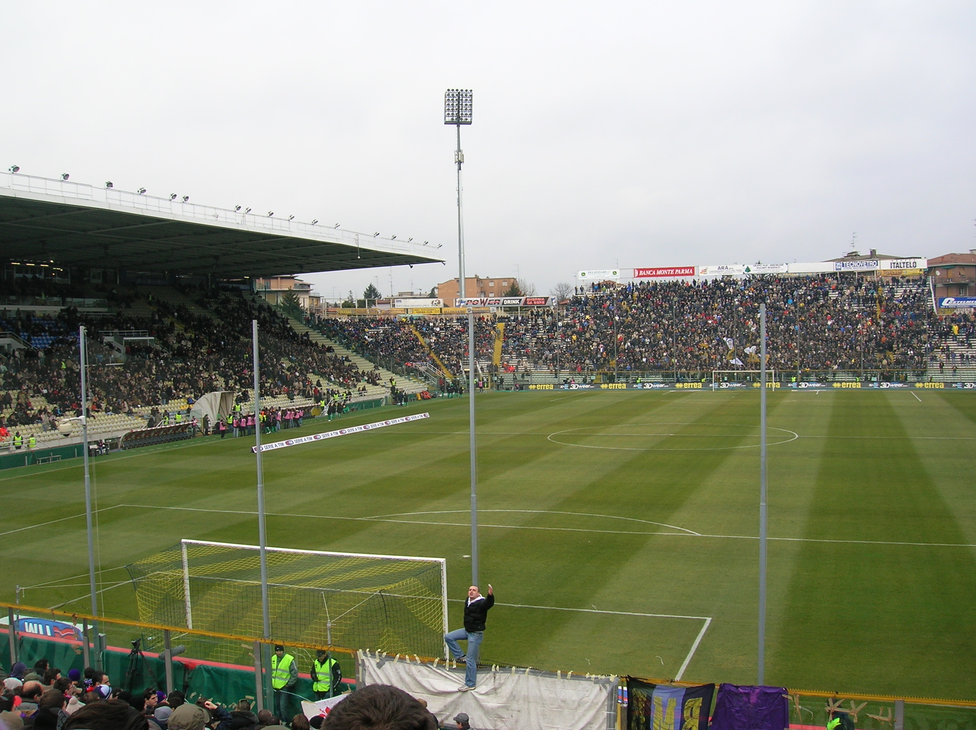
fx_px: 958
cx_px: 488
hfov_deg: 54.0
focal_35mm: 34
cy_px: 365
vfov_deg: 41.7
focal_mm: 5.7
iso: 50
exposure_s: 1/69.7
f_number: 4.9
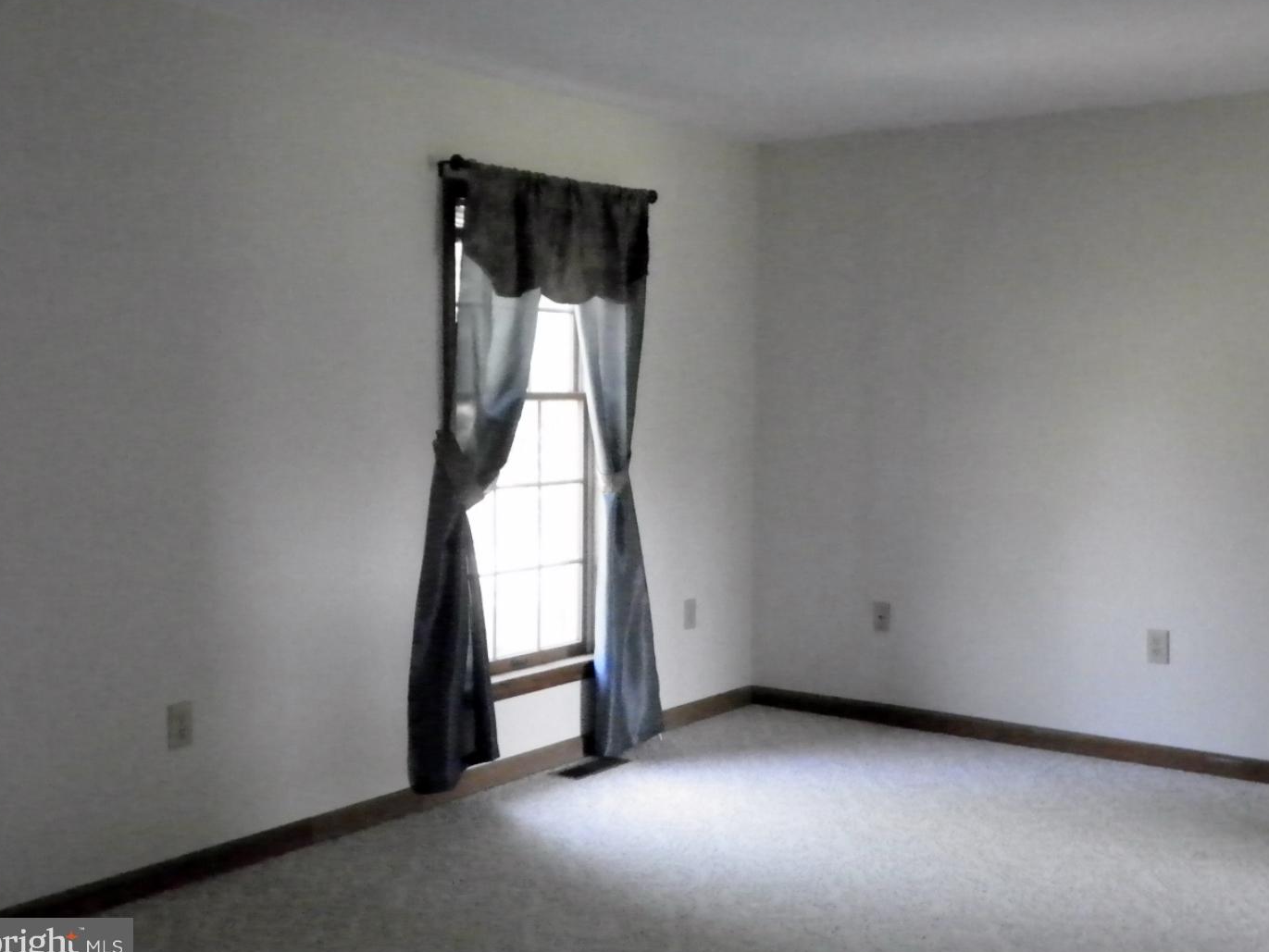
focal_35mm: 42
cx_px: 638
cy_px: 472
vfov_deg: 34.4
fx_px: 1540
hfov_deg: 44.8
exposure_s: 1/100
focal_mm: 7.1
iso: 1600
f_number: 3.2
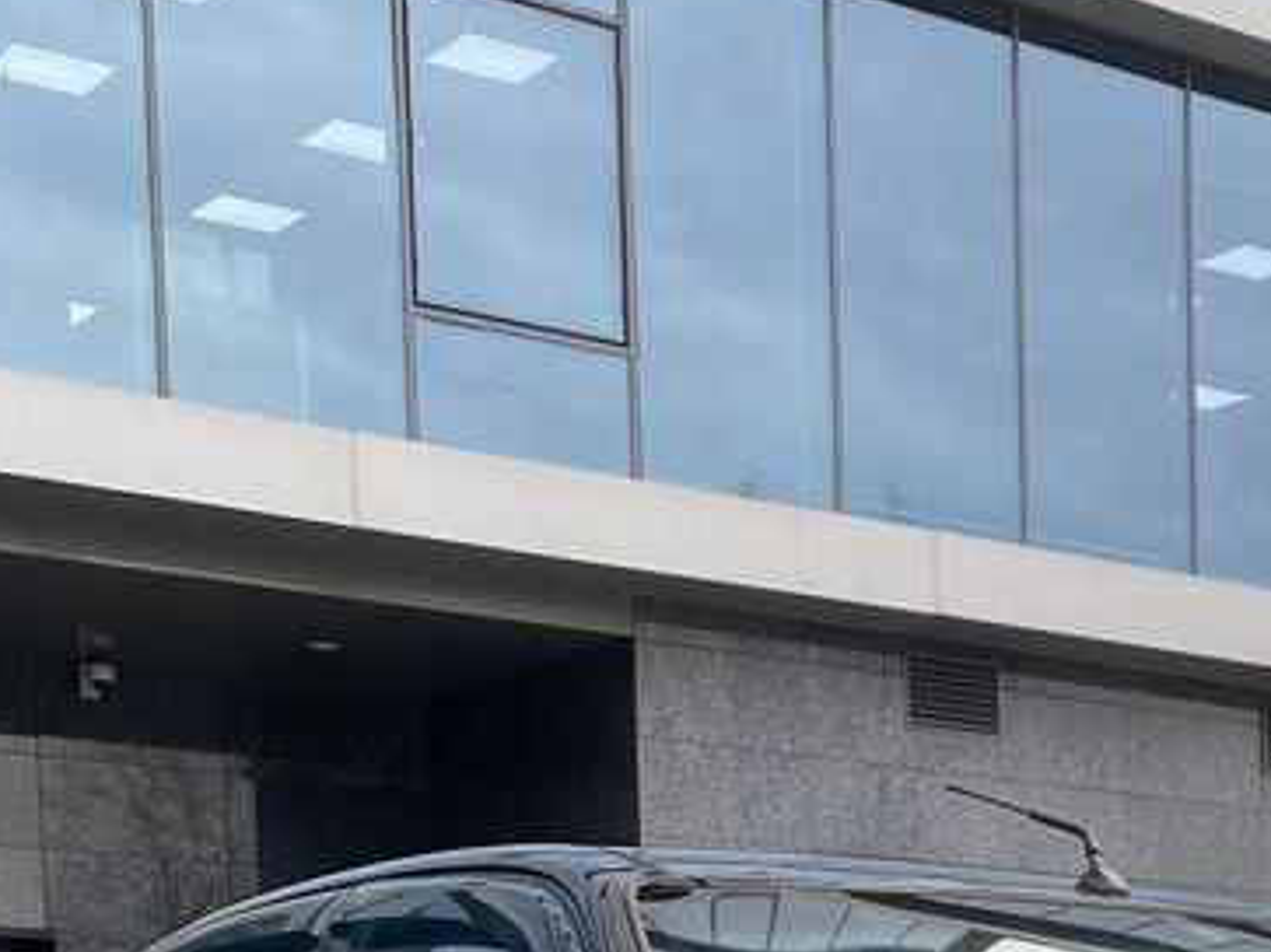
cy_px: 1470
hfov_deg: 21.1
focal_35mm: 86
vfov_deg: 15.7
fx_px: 3157
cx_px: 1551
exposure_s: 1/225
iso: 32
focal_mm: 4.25
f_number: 1.8
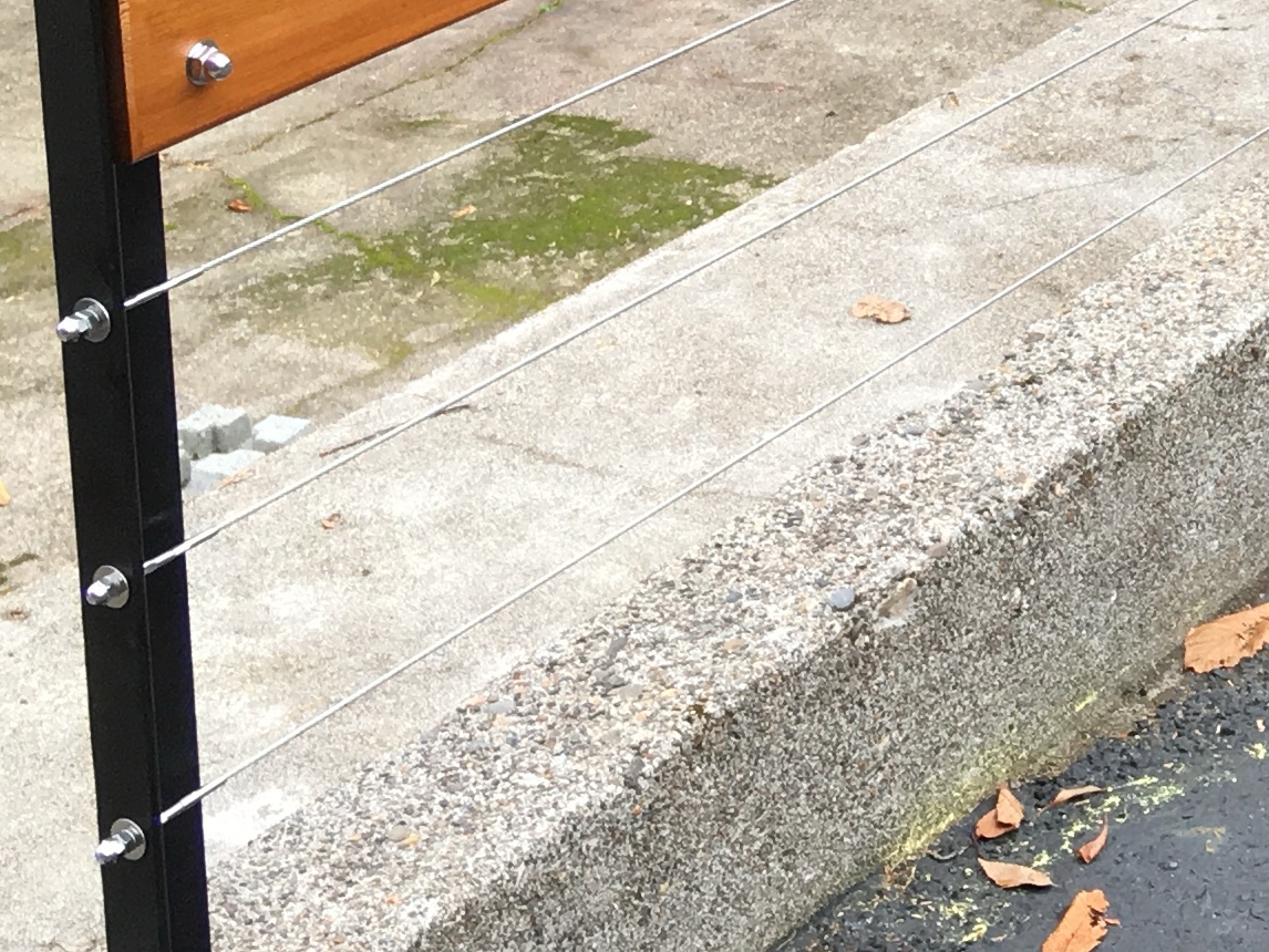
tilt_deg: -16.5
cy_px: -173
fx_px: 3740
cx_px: 1698
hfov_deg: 17.9
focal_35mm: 102
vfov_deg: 14.1
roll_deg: -1.5
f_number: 2.2
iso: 32
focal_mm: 4.15
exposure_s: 1/120
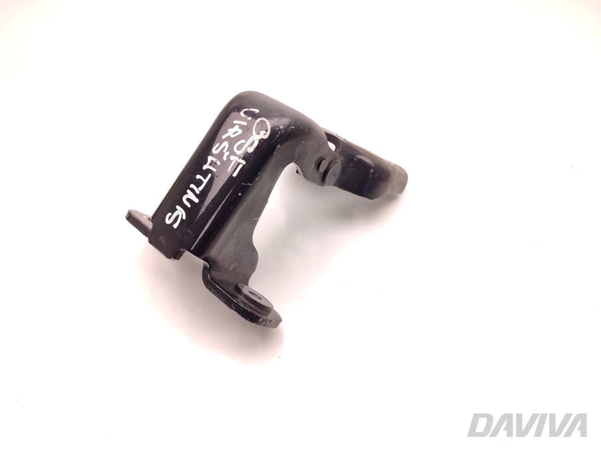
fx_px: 417
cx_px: 300
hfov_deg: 71.6
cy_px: 226
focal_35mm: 24
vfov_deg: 56.8
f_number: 1.89
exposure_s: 1/80
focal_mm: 5.89
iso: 80
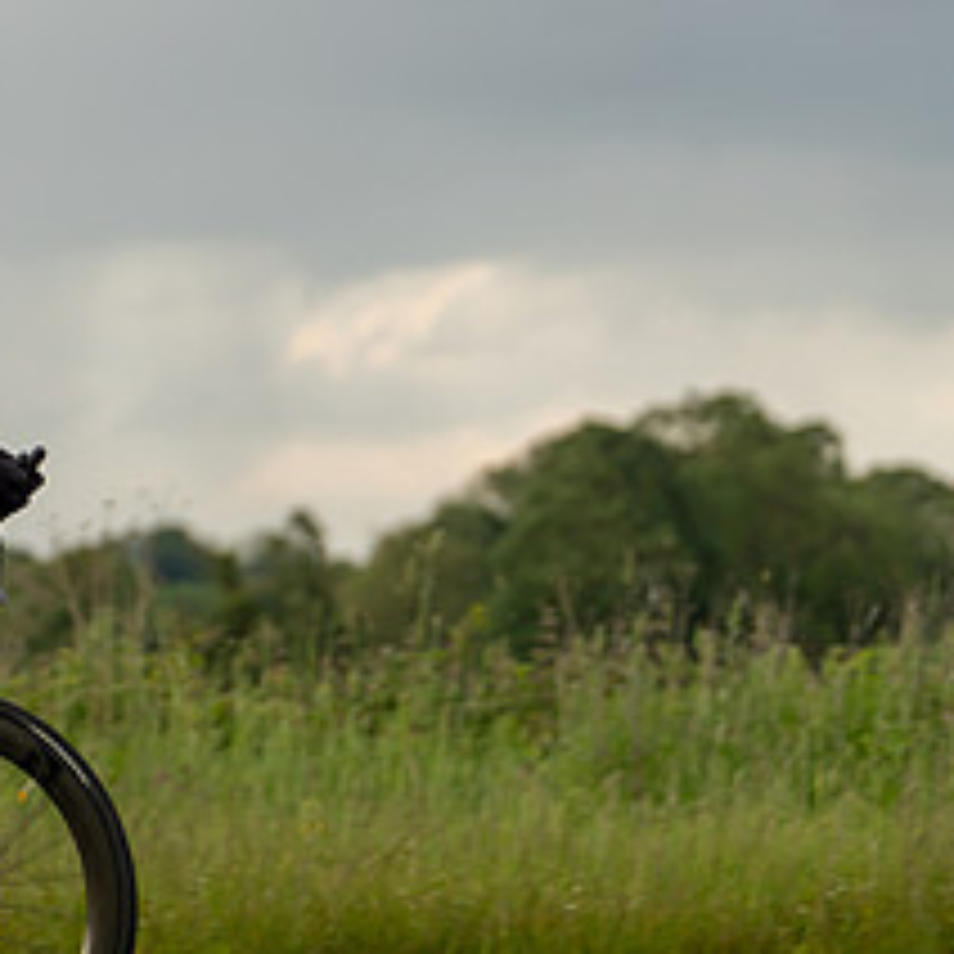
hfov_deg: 7.3
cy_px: 295
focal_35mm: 238
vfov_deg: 7.4
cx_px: -266
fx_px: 7421
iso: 250
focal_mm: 98
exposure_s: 1/500
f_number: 3.2
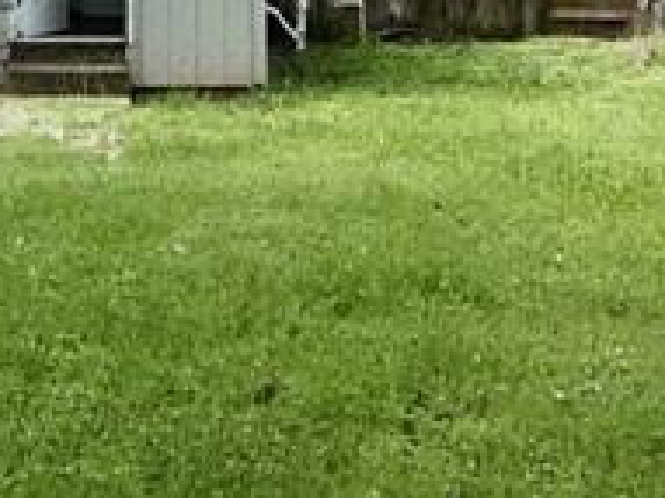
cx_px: 0
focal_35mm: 75
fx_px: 1440
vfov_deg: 18.9
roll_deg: +1.4
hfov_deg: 24.8
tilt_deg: -3.1
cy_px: -30
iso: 16
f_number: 2.2
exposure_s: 1/864
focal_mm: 2.22
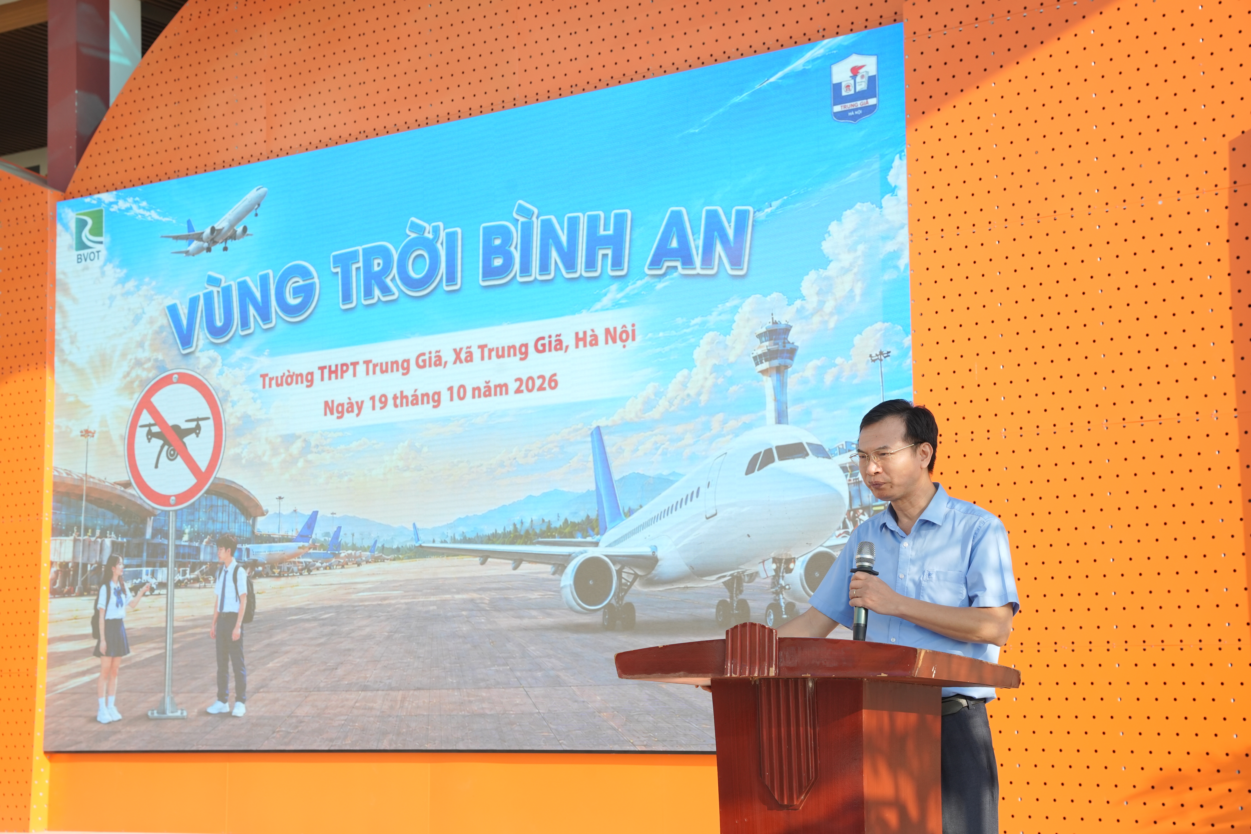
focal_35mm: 61
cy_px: 417
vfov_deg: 22.3
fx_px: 2113
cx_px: 626
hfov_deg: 33.0
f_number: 8
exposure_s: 1/400
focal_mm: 60.8
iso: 500
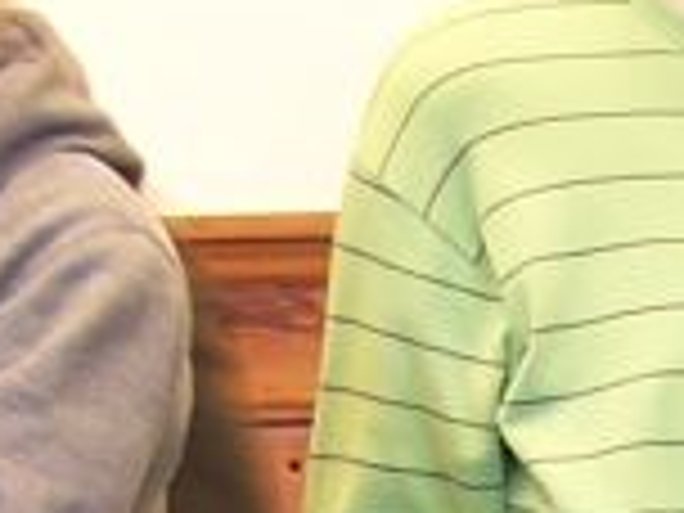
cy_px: 1683
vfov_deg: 5.1
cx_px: 558
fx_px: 5335
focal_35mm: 270
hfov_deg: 7.3
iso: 80
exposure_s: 1/3
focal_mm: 6.7
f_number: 2.8
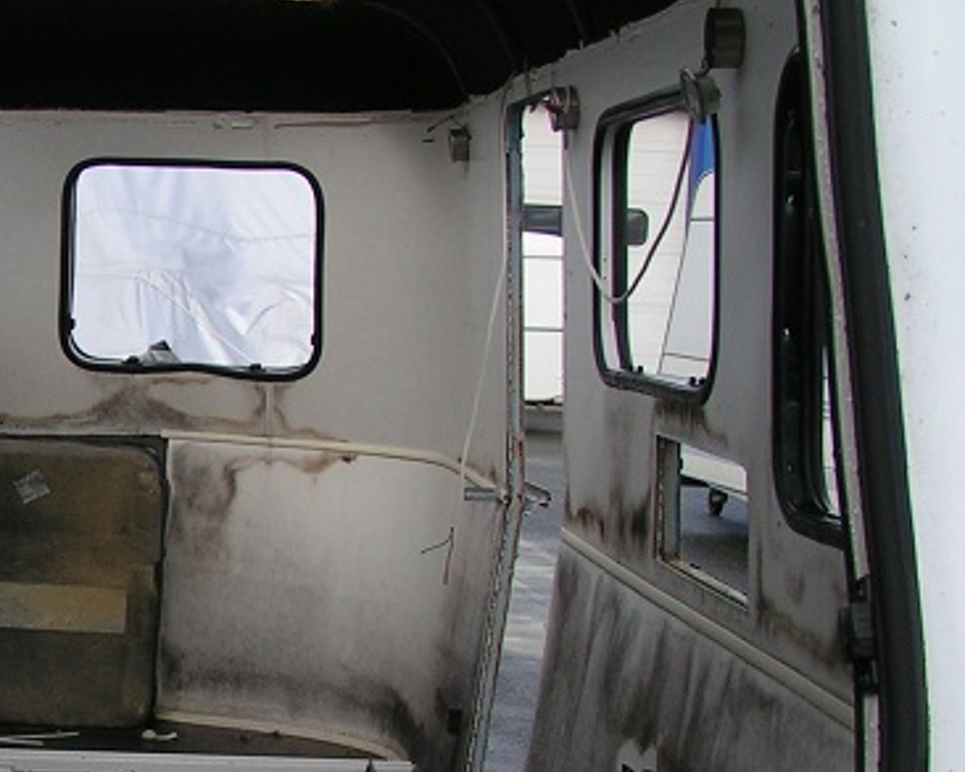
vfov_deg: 18.8
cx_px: -63
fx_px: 2314
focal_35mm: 81
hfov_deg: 22.4
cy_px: 574
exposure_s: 1/200
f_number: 5.6
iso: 50
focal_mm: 5.8
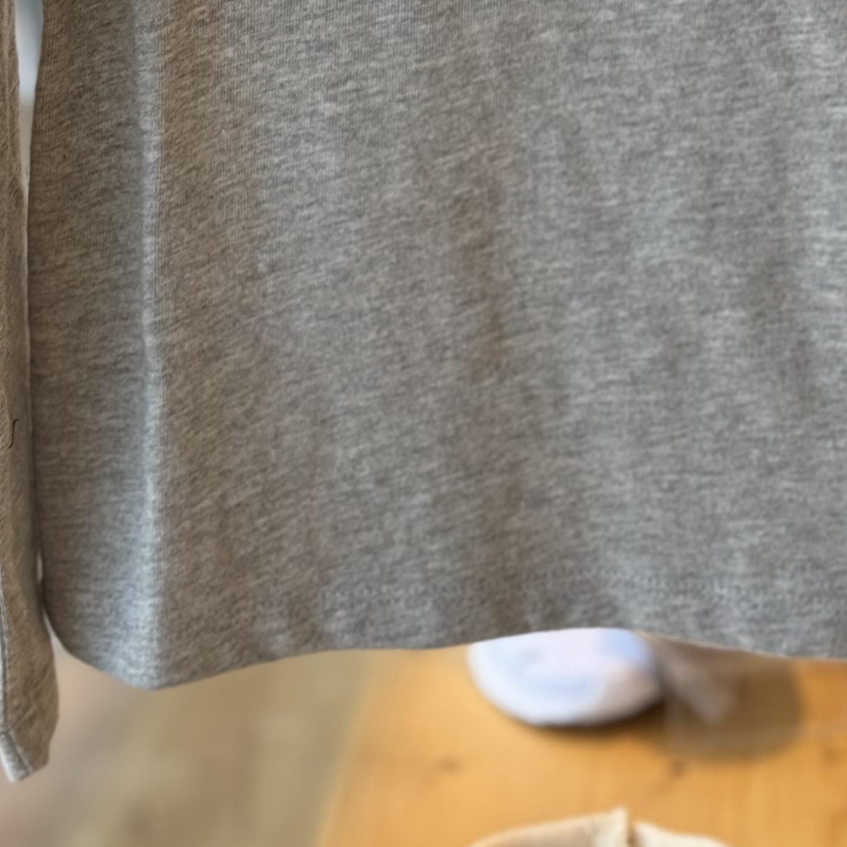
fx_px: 3405
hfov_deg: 14.1
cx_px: 662
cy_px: -231
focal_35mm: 123
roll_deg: +0.8
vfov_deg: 13.7
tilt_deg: -12.4
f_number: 1.78
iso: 64
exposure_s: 1/212
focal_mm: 6.76
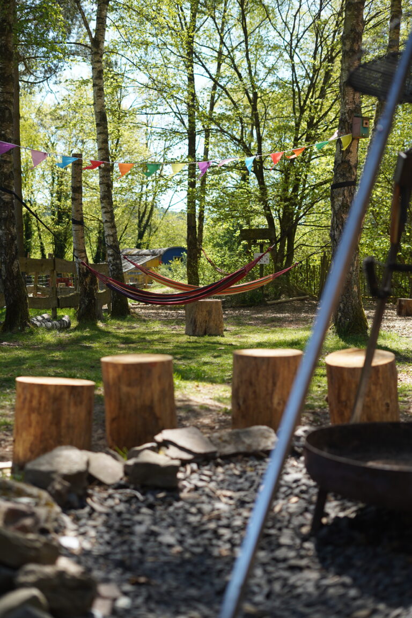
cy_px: 309
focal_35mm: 50
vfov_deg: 39.6
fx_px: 858
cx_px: 206
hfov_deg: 27.0
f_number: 2.8
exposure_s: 1/800
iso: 160
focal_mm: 50
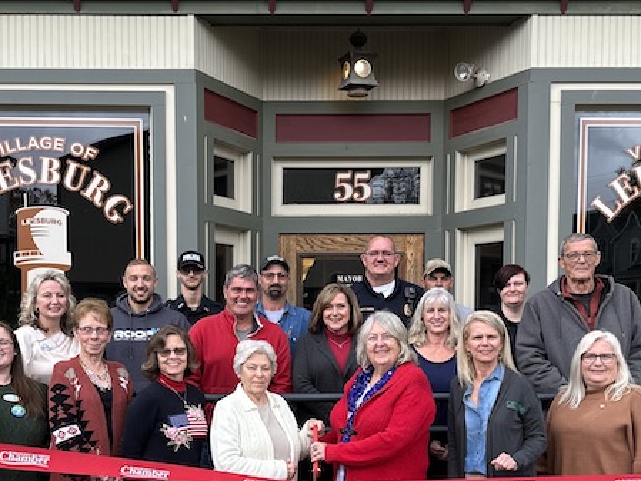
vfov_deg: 28.7
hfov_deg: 38.1
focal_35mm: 50
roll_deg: +0.1
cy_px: 361
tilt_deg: -3.0
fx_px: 926
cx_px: 278
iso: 80
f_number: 1.78
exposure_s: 1/564
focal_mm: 6.86
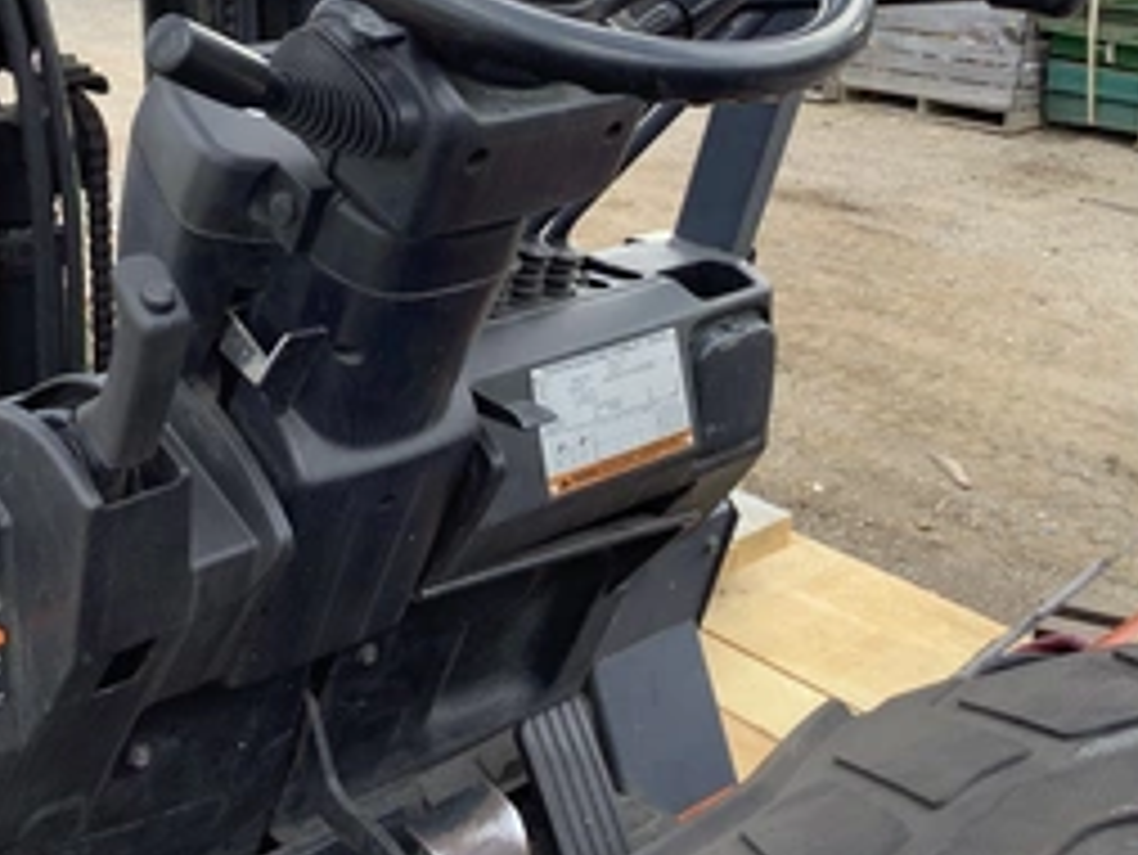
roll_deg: -2.2
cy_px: 212
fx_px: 1612
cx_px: 486
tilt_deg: -15.4
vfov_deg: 29.2
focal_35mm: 49
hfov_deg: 38.8
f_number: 2.4
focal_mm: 3.3
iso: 25
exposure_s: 1/100
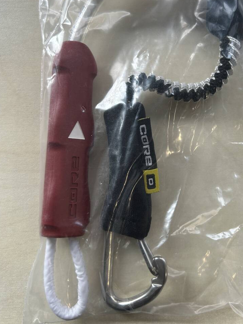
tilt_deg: -78.7
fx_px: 337
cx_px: 159
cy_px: 118
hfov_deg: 39.3
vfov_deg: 50.7
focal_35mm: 36
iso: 50
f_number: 1.5
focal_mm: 5.7
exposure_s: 1/121
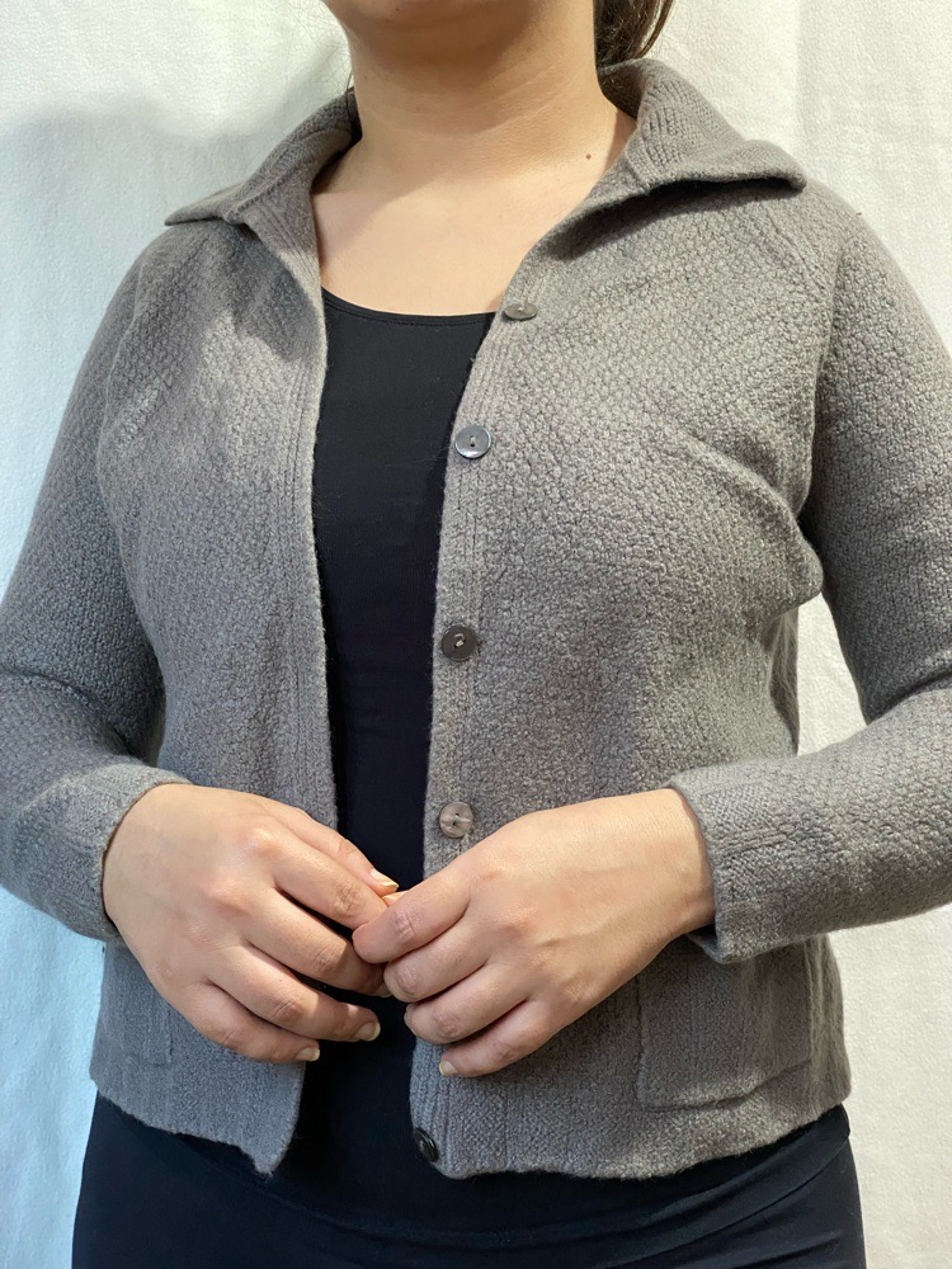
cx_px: 476
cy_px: 634
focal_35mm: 52
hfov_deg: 28.0
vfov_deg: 36.8
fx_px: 1907
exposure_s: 1/60
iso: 400
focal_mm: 6
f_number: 2
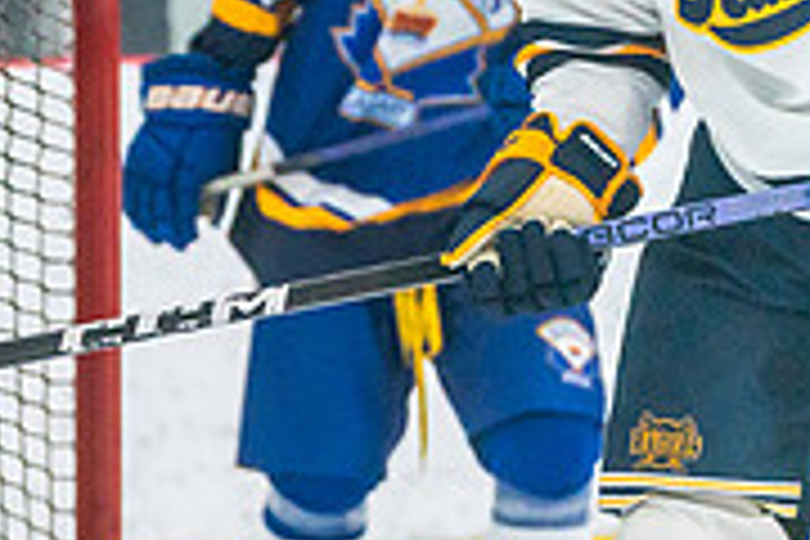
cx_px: -535
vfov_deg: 2.4
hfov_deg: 3.6
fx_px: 12959
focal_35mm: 576
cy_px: 682
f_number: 2.8
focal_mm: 148
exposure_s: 1/1250
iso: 3200
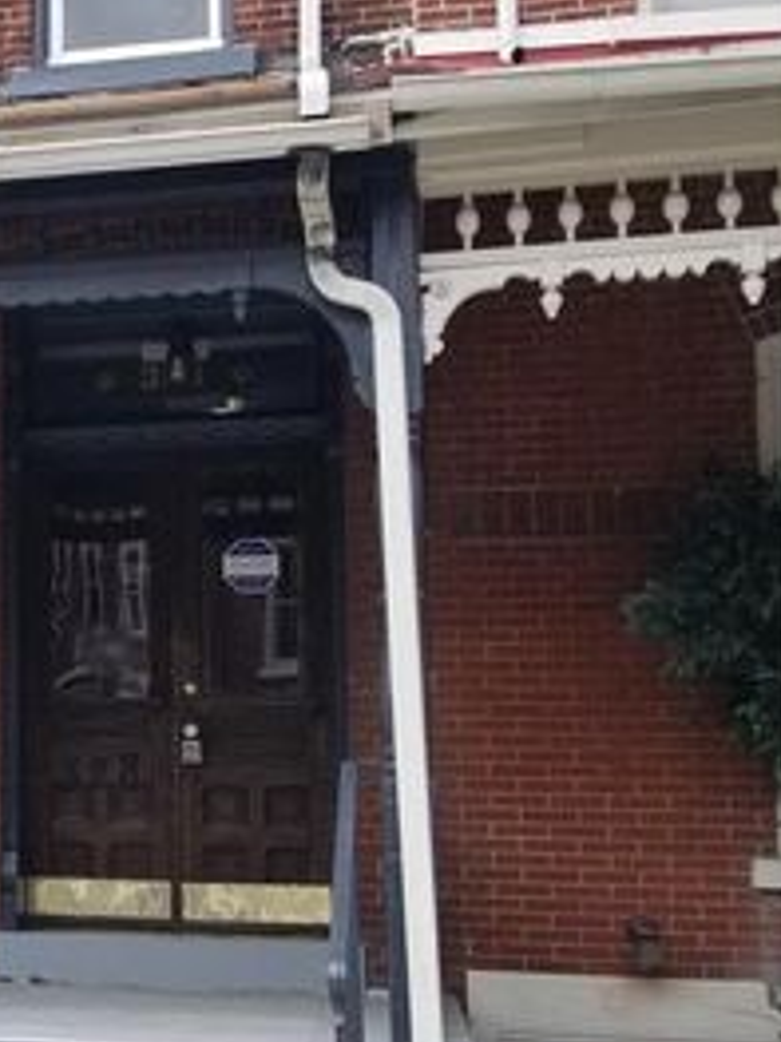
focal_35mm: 66
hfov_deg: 20.5
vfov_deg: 29.4
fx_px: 1987
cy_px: 588
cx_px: -202
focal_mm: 4.25
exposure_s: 1/1424
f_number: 1.7
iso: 50
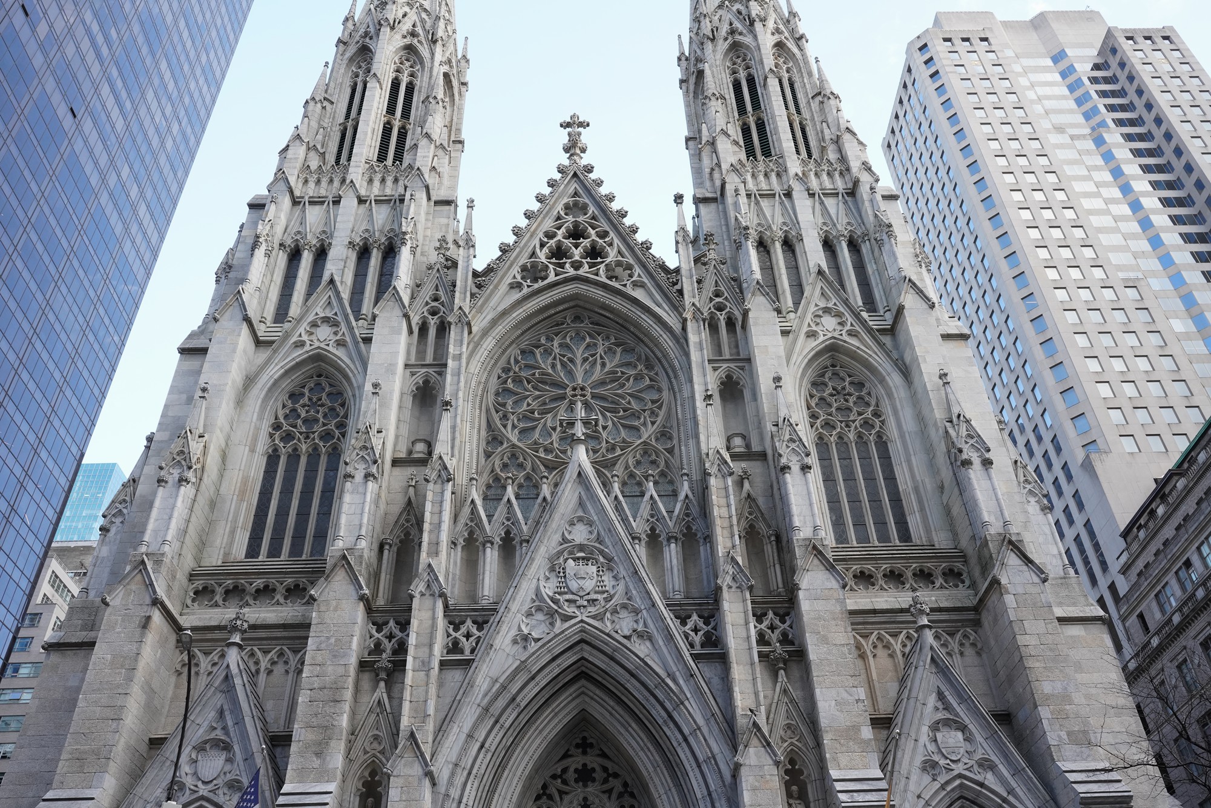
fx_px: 1009
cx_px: 606
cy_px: 404
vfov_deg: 43.6
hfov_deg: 61.9
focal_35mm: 30
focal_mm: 30
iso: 1600
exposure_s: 1/100
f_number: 13
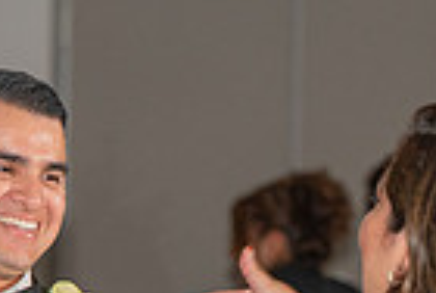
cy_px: 525
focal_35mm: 306
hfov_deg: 6.7
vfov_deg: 4.5
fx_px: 3714
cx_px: 184
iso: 1000
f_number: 2.8
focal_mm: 74
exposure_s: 1/125
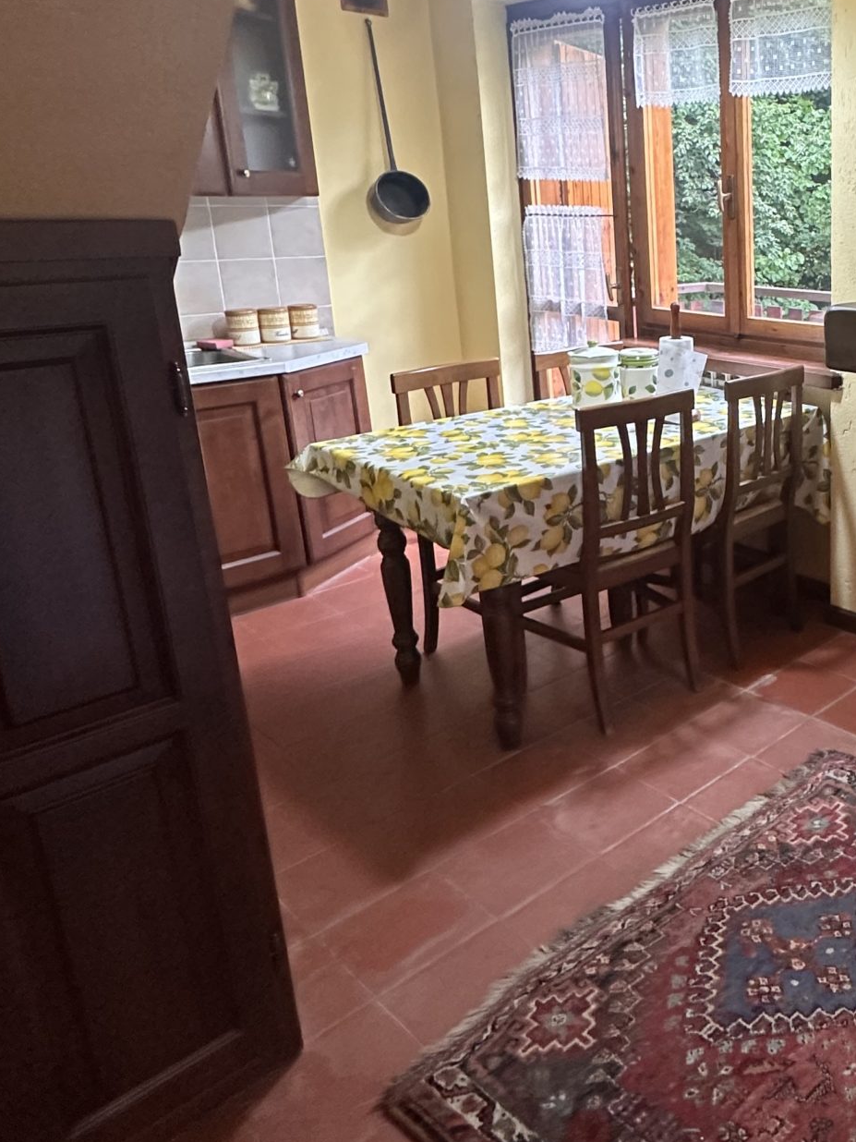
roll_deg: -0.6
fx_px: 956
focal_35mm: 29
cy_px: 444
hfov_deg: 42.3
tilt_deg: -14.4
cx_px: 838
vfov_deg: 61.0
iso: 400
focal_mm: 2.22
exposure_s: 1/50
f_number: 2.2
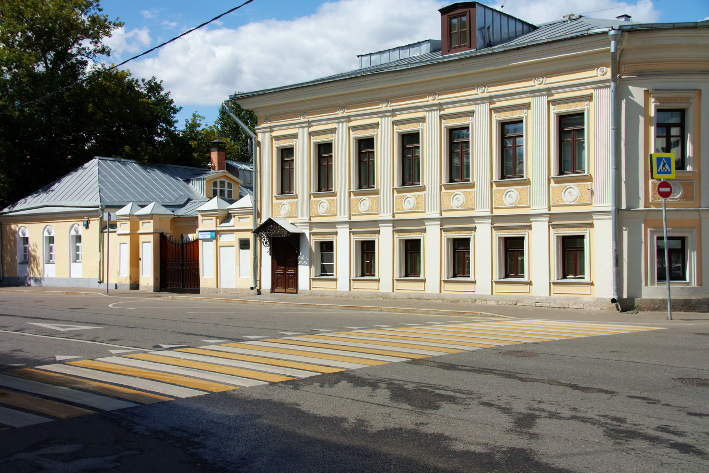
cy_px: 236
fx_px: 857
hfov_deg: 45.0
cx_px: 354
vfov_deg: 30.8
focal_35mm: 44
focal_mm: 29
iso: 100
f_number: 6.3
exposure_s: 1/800
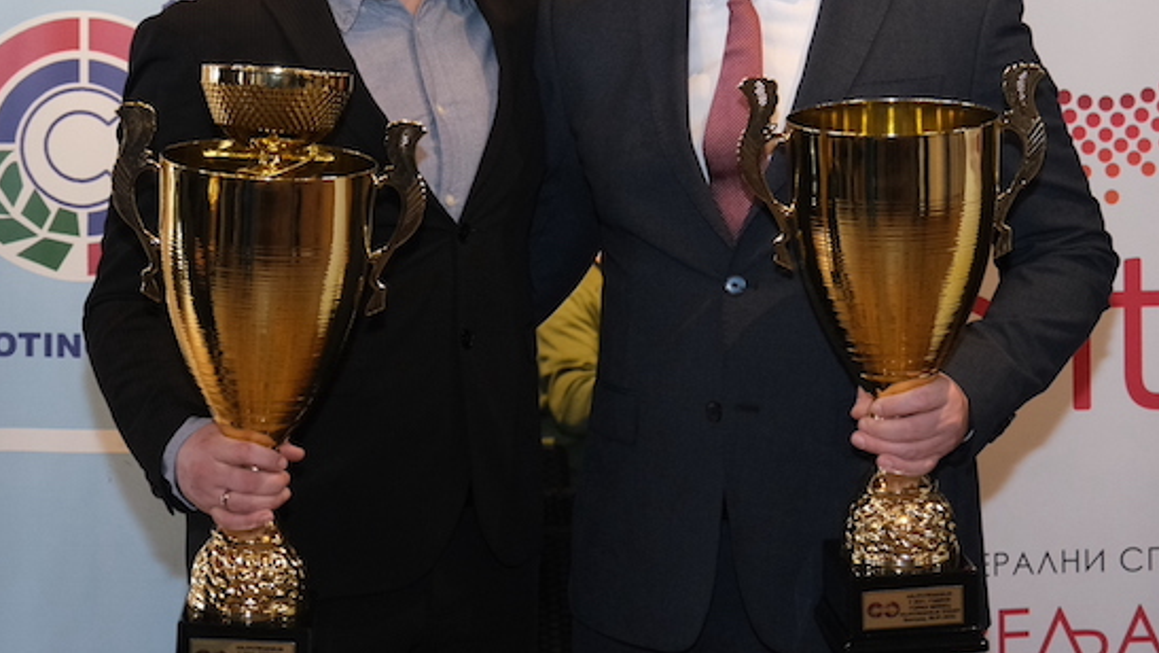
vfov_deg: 12.7
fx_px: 2920
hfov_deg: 22.4
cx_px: 506
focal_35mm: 95
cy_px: 173
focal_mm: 41.1
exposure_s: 1/100
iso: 2500
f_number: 4
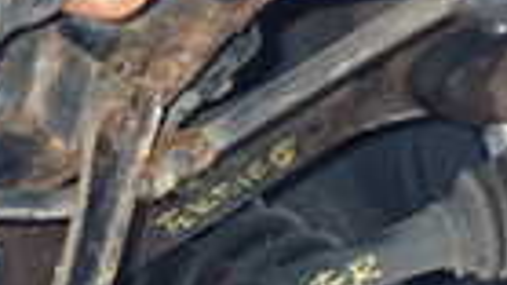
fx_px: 1894
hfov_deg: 13.3
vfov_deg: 7.8
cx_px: -478
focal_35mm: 141
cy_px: 738
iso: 400
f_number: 2.3
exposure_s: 1/125
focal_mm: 5.4
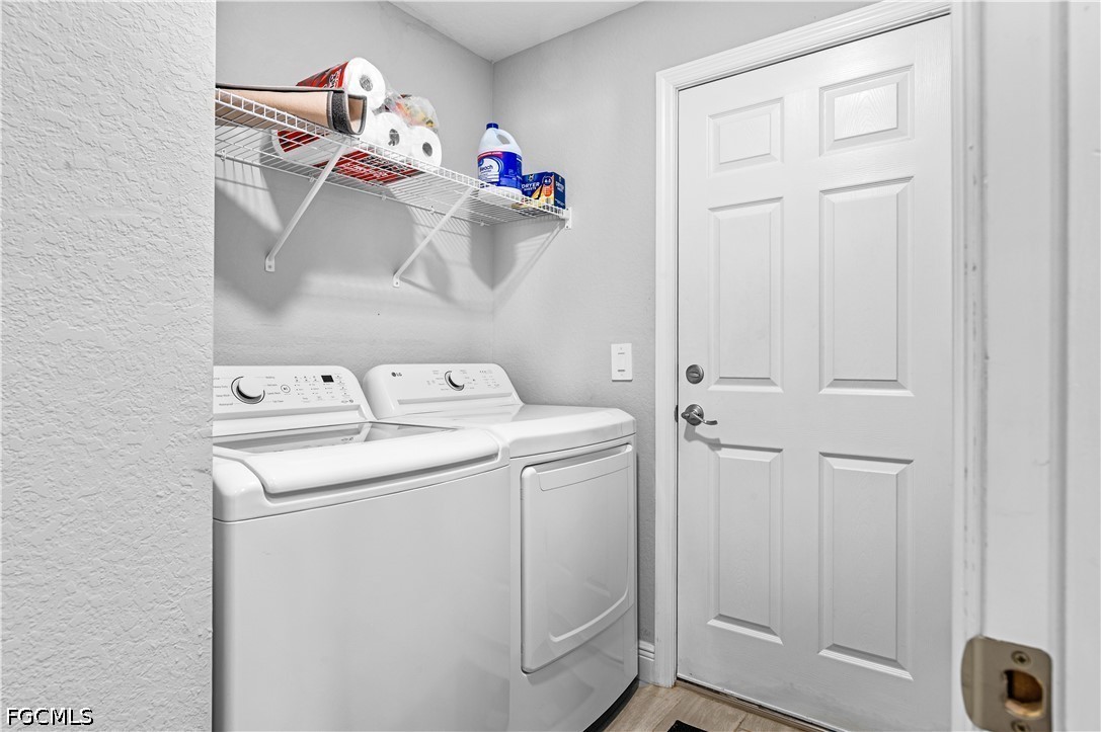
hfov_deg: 84.0
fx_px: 611
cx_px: 550
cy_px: 366
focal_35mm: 20
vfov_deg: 61.9
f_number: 10
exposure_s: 1/1.67
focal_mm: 20
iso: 320
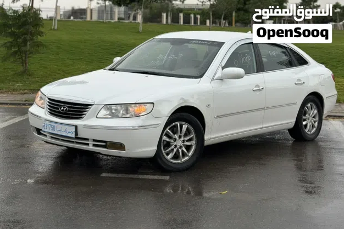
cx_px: 170
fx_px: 488
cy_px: 122
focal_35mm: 51
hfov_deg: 38.9
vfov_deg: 26.5
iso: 80
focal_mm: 6.86
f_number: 1.78
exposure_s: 1/344
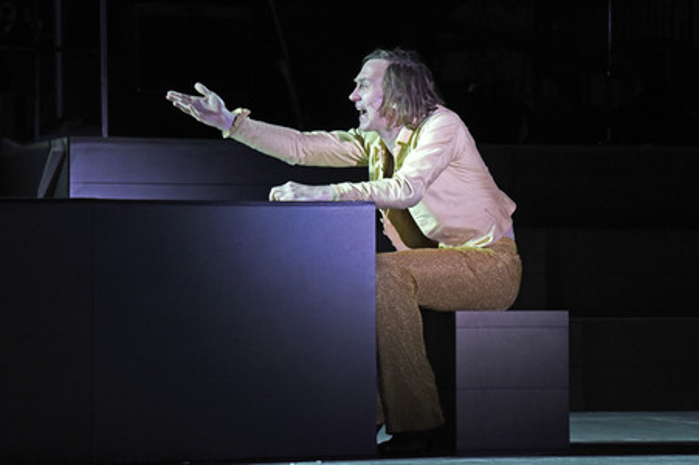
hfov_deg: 17.1
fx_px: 2328
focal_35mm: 120
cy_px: 232
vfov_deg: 11.4
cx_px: 350
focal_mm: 120
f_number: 6.3
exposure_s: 1/100
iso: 1250
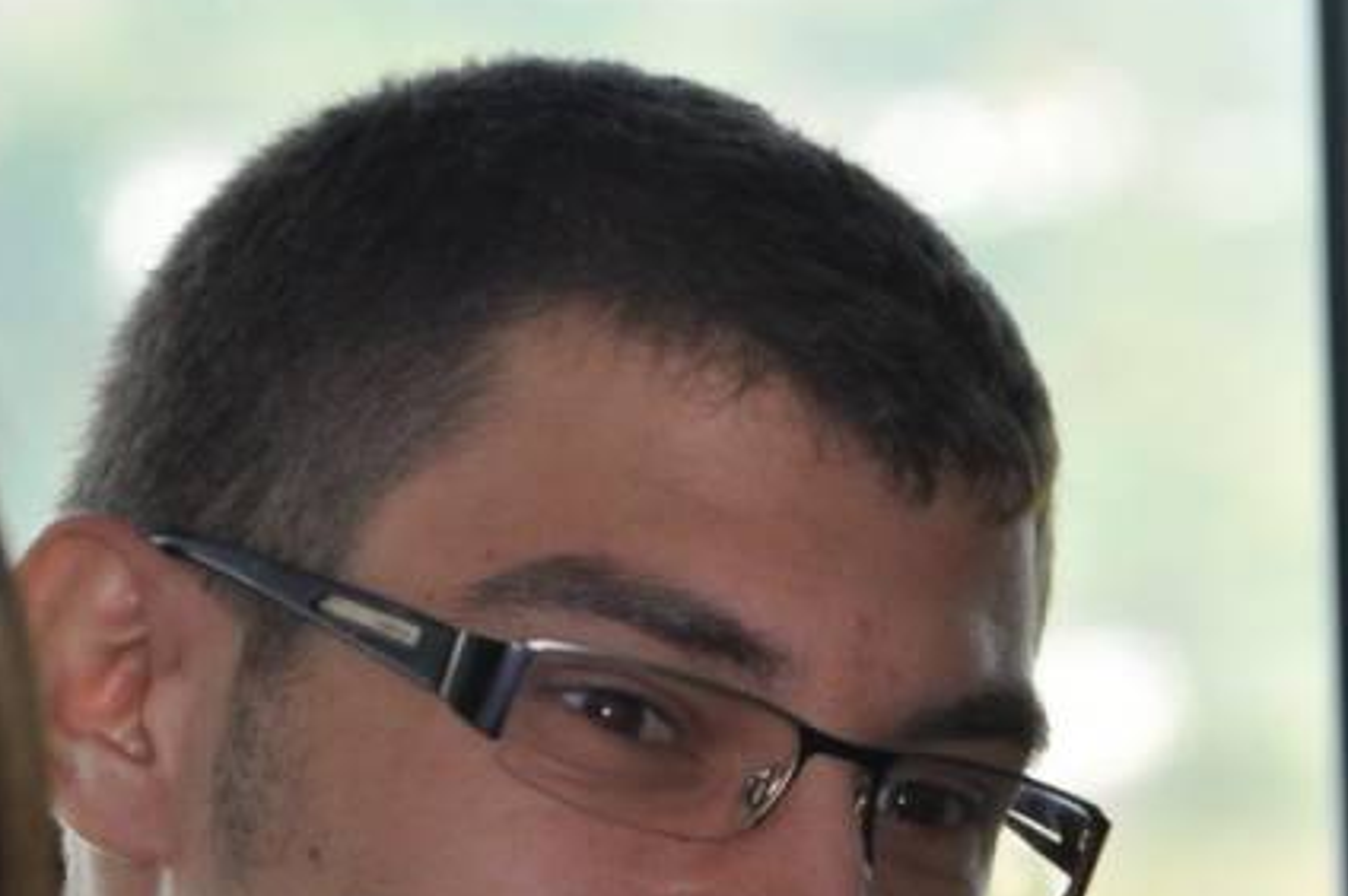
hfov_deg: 2.9
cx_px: 842
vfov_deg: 1.9
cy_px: 791
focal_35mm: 724
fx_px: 27088
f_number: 6.3
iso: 400
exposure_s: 1/125
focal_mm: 200
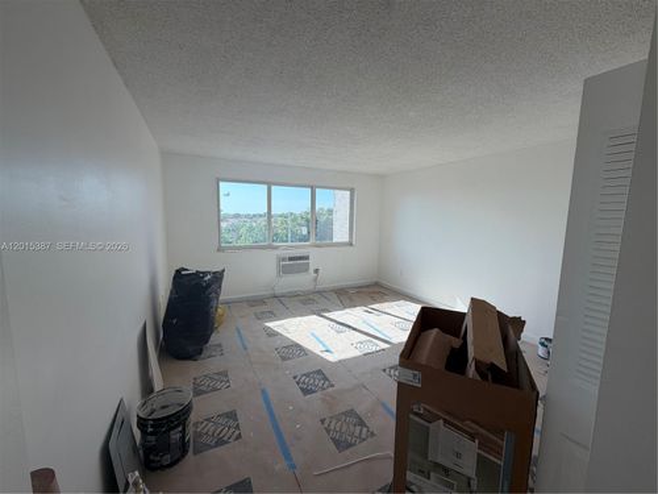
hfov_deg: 102.1
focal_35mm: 14
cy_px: 247
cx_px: 329
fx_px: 266
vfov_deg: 85.7
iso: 50
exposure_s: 1/335
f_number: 2.2
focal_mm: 2.22
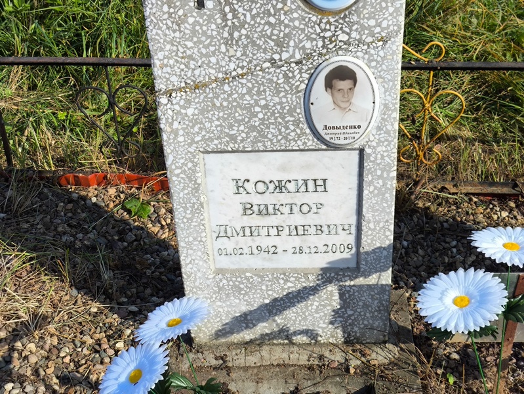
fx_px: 757
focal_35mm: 50
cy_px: 197
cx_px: 262
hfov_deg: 38.2
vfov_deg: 29.1
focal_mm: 4.71
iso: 50
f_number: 1.7
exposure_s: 1/1081
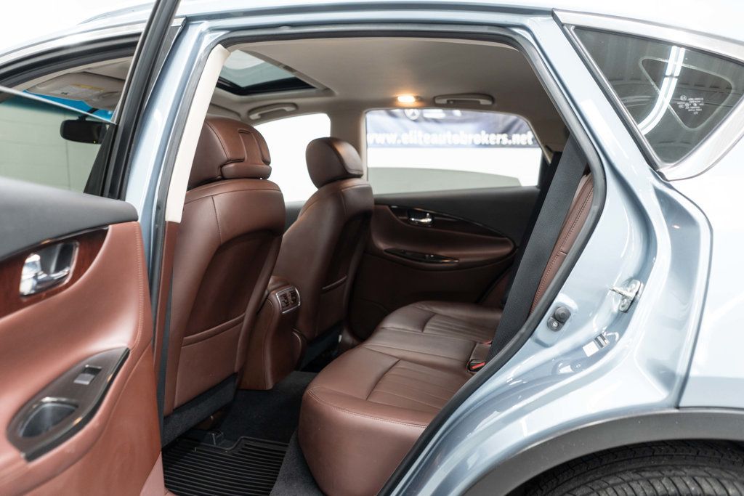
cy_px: 248
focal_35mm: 28
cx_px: 372
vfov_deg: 46.4
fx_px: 579
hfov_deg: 65.5
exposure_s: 1/50
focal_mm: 28
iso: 1000
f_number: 3.2
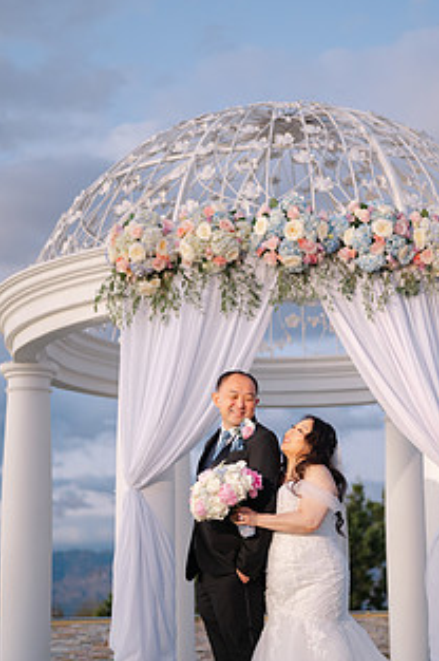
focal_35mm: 72
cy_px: 365
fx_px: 1320
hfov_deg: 18.8
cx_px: 298
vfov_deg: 28.1
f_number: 1.8
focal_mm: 50
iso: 400
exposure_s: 1/80
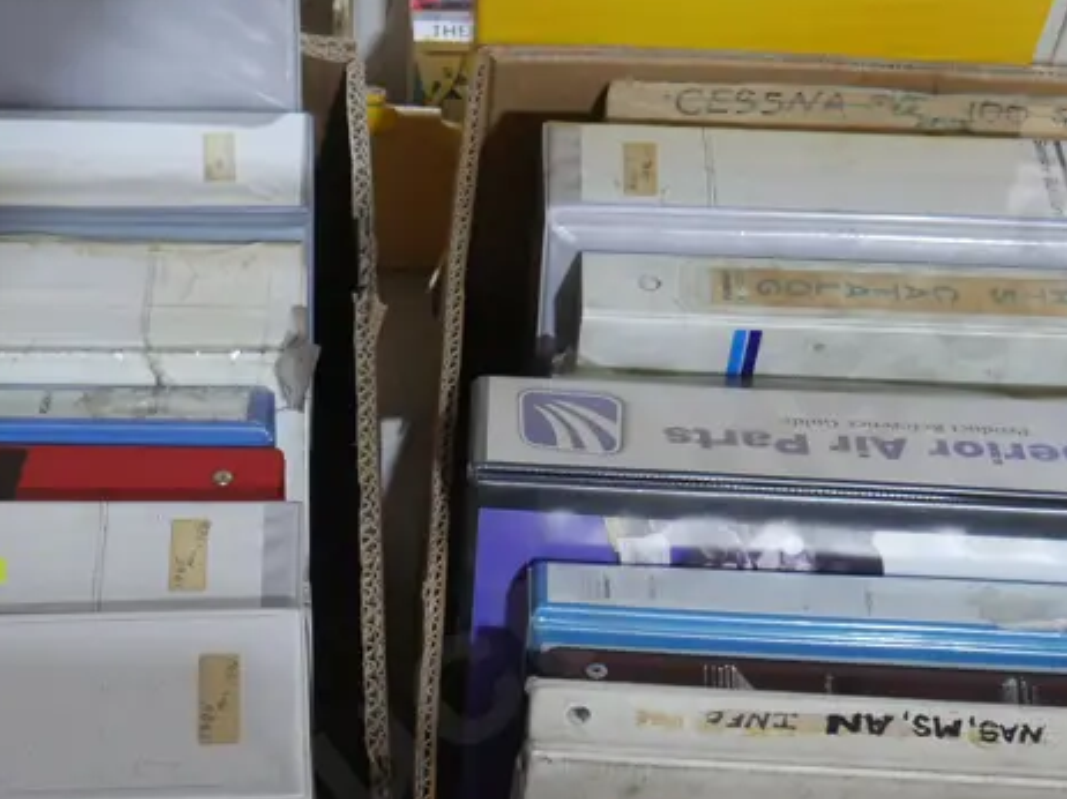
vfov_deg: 20.2
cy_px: 746
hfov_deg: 27.3
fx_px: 2187
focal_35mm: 71
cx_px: 386
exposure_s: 1/60
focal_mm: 16
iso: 1250
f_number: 3.6
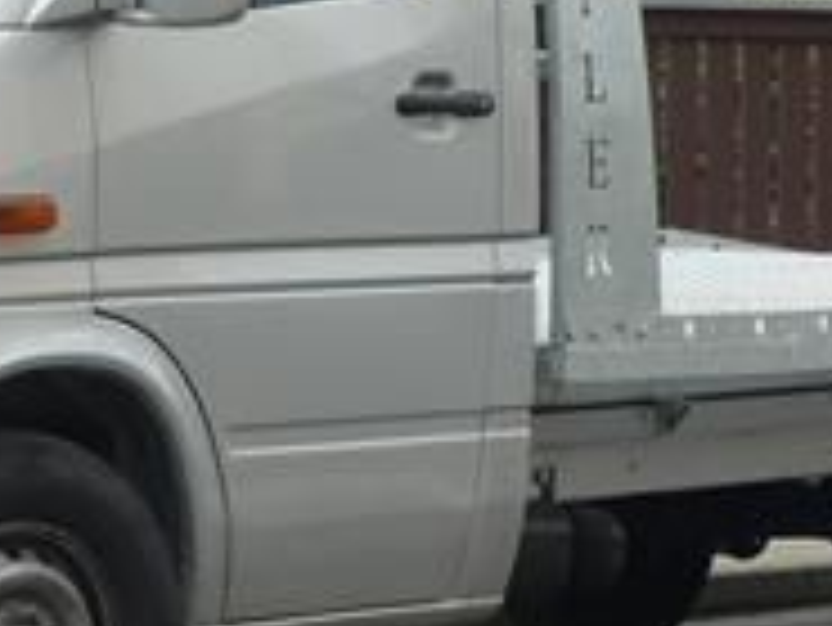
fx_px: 7263
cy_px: 63
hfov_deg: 6.6
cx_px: 432
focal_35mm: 302
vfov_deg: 4.9
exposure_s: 1/80
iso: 80
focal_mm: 12.5
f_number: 4.5
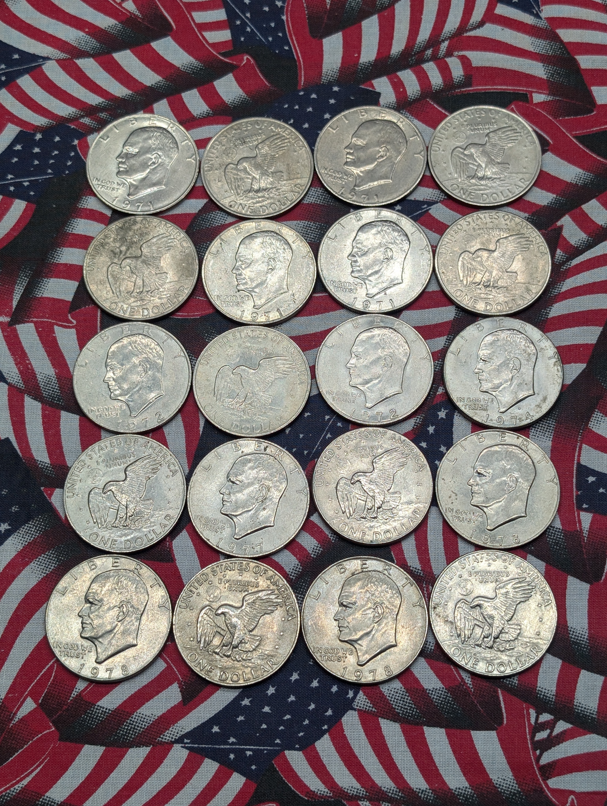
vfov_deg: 38.9
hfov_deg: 29.7
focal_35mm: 49
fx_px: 1143
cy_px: 403
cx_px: 304
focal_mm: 6.9
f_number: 1.68
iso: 23
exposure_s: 1/122
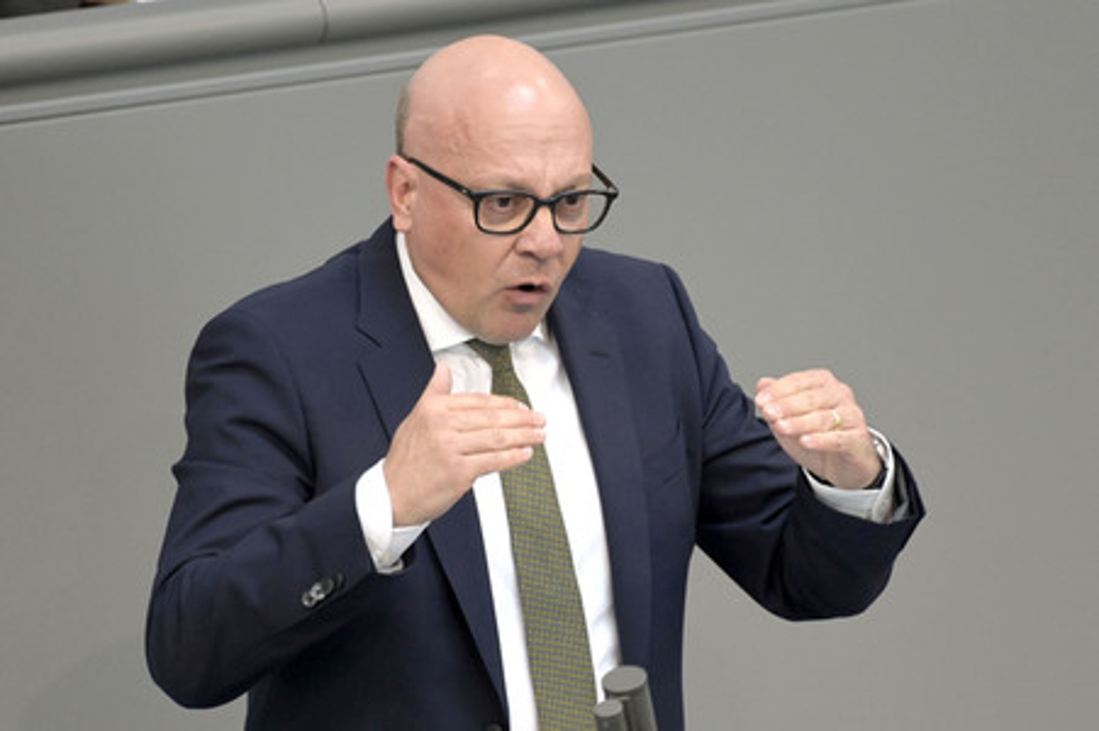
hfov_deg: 4.1
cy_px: 366
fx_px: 15252
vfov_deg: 2.7
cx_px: 550
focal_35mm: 500
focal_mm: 500
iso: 8000
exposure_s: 1/400
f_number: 5.6
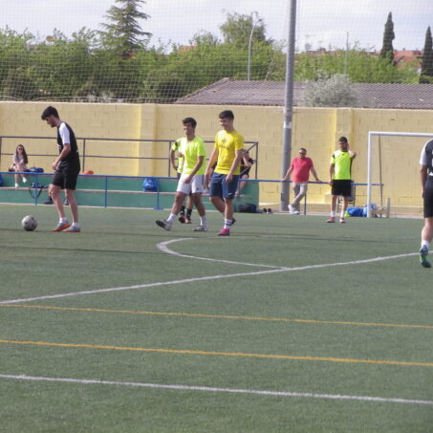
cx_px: 168
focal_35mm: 171
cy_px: 217
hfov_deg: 10.2
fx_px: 2420
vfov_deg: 10.2
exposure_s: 1/320
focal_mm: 25.8
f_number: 5.3
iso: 80
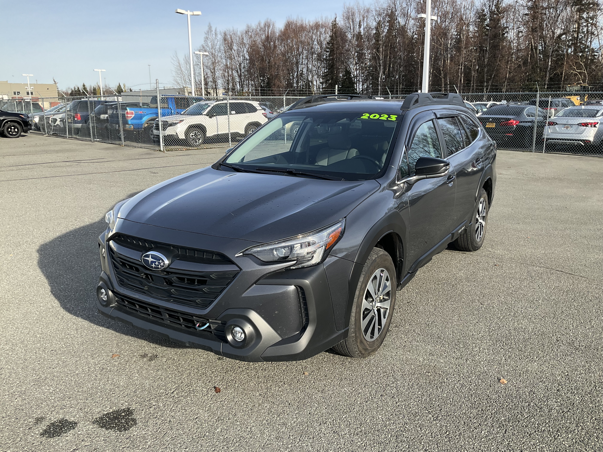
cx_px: 302
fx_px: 505
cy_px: 226
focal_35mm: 29
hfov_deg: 61.7
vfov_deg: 48.2
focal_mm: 3
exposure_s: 1/759
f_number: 1.8
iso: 25
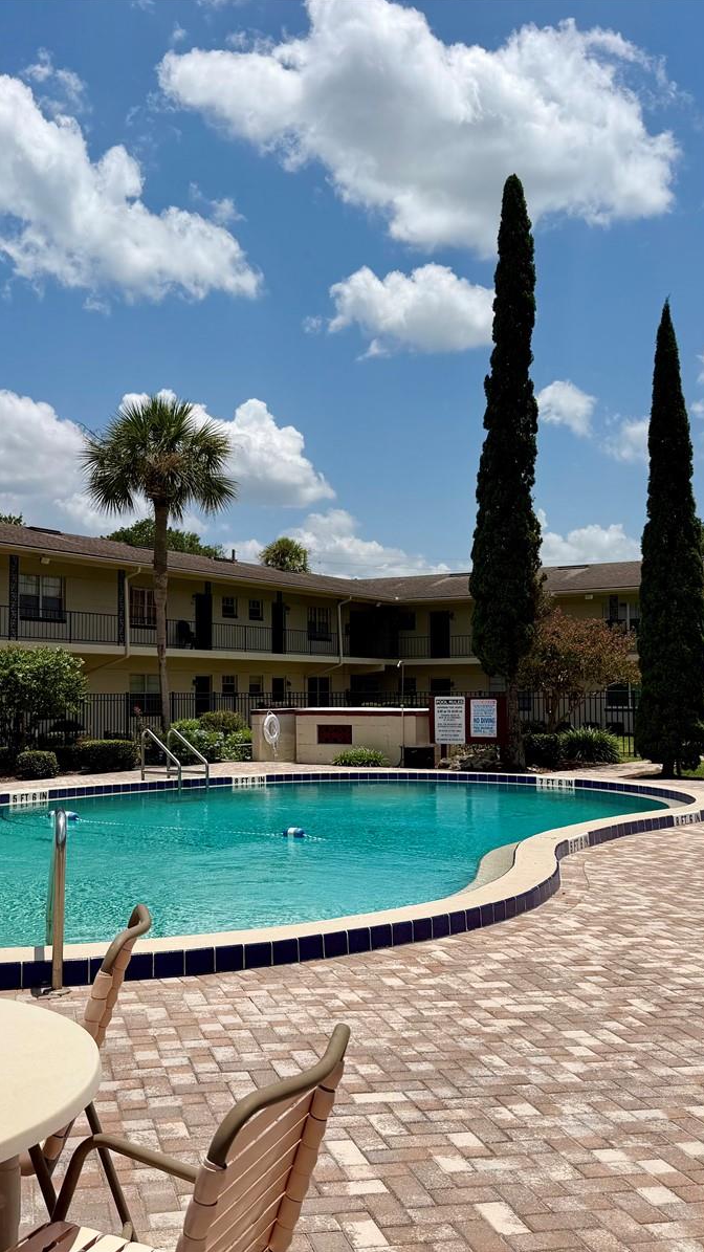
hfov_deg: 33.6
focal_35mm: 35
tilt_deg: +2.1
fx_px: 1162
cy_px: 624
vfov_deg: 56.6
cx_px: 266
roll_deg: -0.2
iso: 80
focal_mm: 6.76
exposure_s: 1/11905
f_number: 1.78
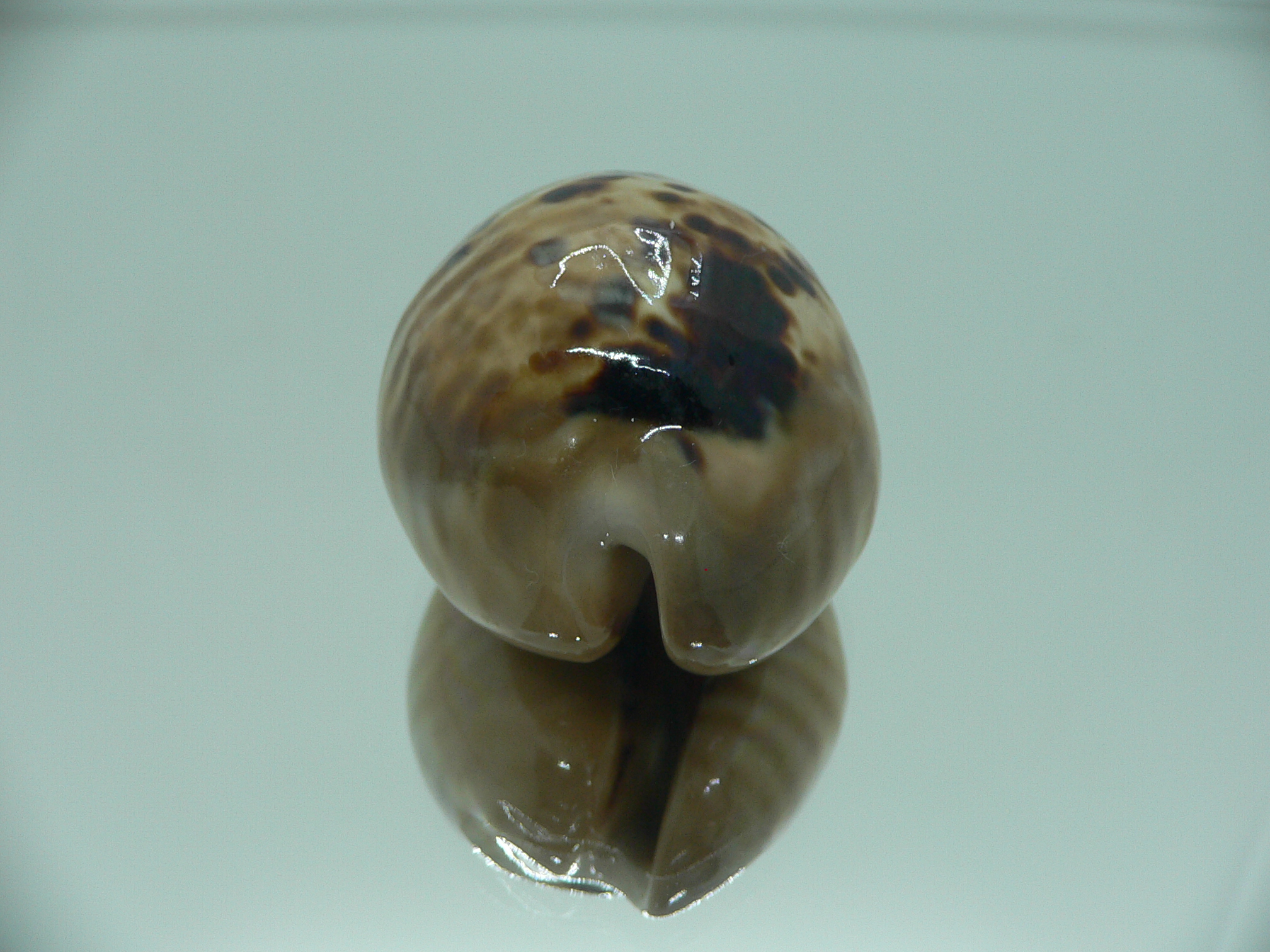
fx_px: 1284
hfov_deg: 52.6
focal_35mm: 35
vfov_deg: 40.7
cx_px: 635
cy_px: 476
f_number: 2.8
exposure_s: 1/60
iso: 80
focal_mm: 4.6
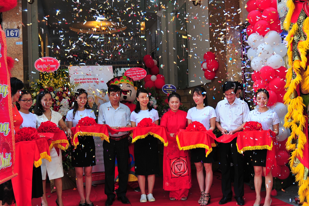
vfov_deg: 33.3
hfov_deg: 48.4
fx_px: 343
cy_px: 113
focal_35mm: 40
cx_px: 169
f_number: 4.8
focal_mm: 31
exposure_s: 1/90
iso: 280
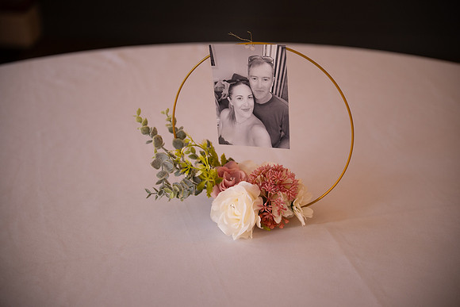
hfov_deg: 28.8
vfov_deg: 19.5
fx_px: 895
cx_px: 230
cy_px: 154
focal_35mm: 70
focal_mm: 70
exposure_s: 1/100
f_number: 2.8
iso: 800
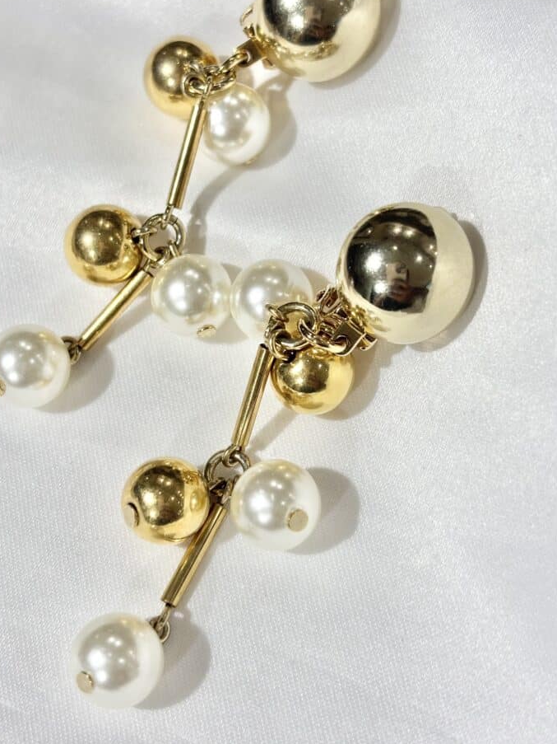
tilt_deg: -61.1
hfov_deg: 24.8
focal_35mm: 59
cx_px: 282
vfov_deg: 32.7
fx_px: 1266
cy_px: 331
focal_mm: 5.96
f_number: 1.6
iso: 32
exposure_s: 1/303
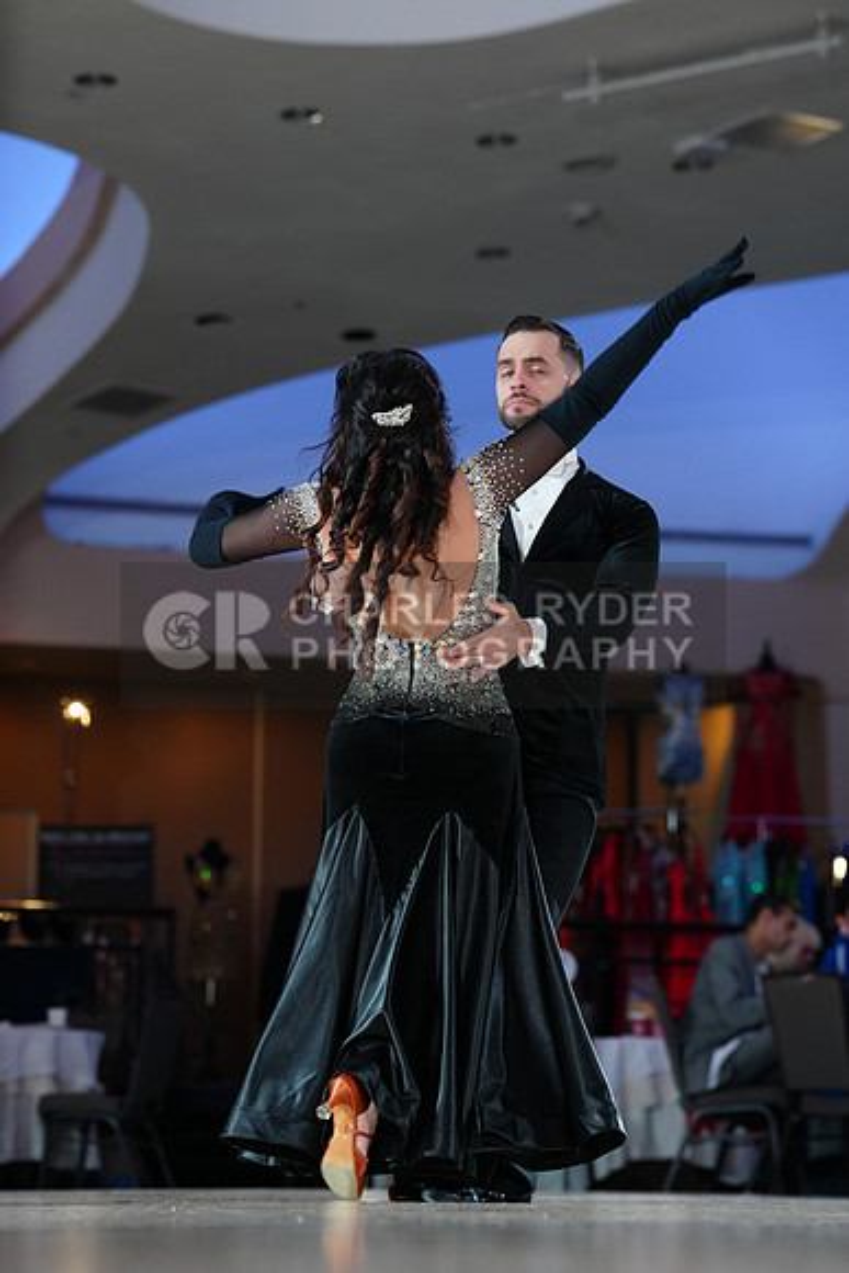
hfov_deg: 10.2
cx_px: 424
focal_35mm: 135
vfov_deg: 15.2
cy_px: 636
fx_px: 4772
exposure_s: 1/200
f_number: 5
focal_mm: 135
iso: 1250
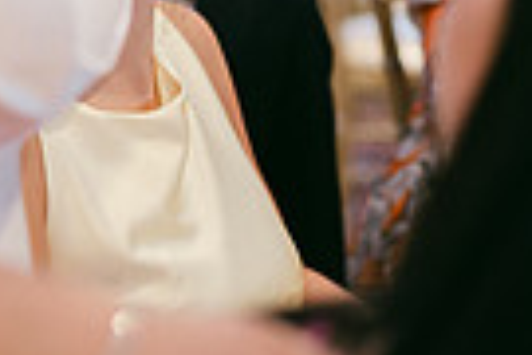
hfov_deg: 13.7
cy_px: -160
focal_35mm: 150
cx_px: 154
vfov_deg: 8.9
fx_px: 2216
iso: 640
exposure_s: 1/125
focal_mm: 35
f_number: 1.2
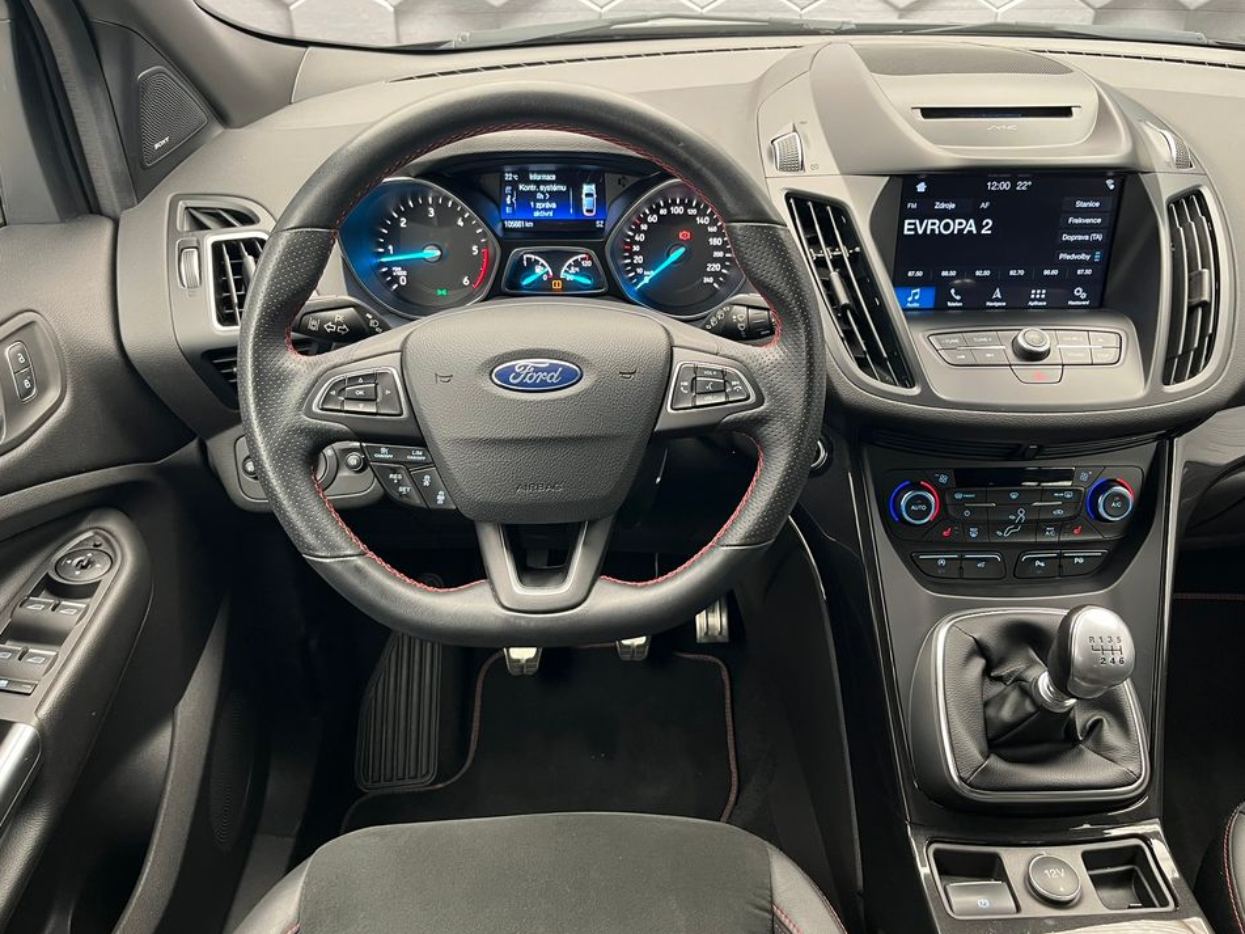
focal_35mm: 28
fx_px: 1007
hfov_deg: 63.4
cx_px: 641
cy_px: 448
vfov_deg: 49.7
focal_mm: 5.1
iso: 250
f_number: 1.6
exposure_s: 1/50
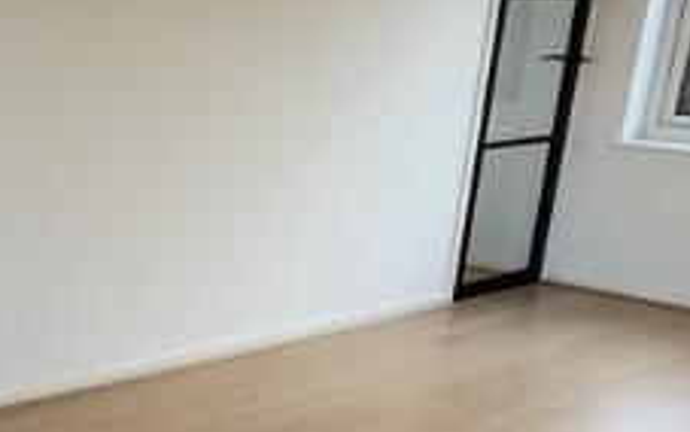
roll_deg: -1.0
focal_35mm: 67
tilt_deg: -19.3
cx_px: -106
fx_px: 1260
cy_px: 408
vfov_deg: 19.0
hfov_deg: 27.5
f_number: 2.2
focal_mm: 2.22
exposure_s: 1/99
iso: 50
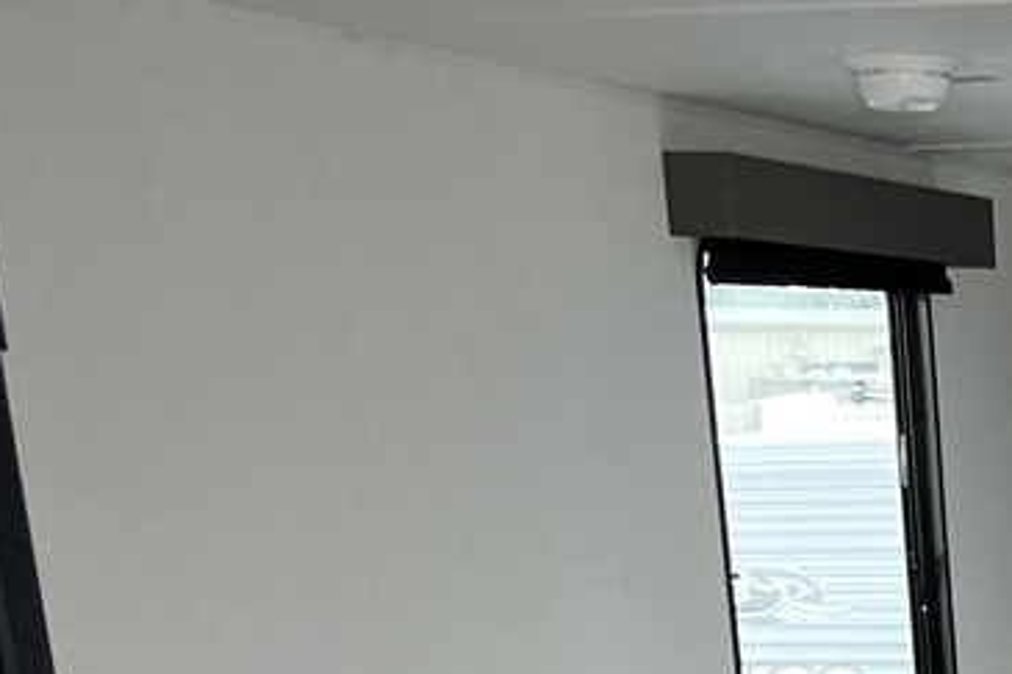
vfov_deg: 13.7
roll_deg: +1.6
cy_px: 1204
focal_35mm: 89
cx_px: 1605
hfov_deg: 19.4
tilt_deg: -19.3
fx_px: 2501
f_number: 1.5
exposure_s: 1/113
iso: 125
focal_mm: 5.7
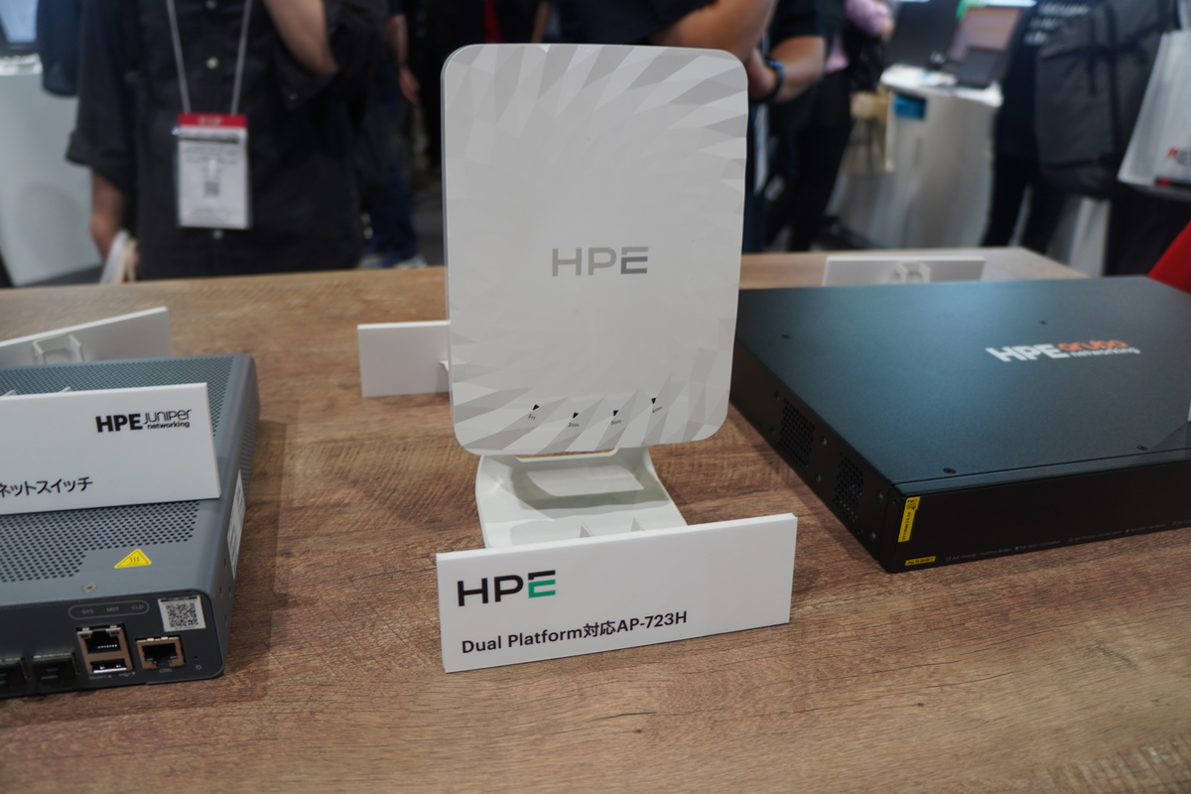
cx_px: 596
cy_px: 397
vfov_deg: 47.9
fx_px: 893
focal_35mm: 27
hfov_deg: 67.4
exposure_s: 1/30
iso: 125
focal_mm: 18
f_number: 3.5
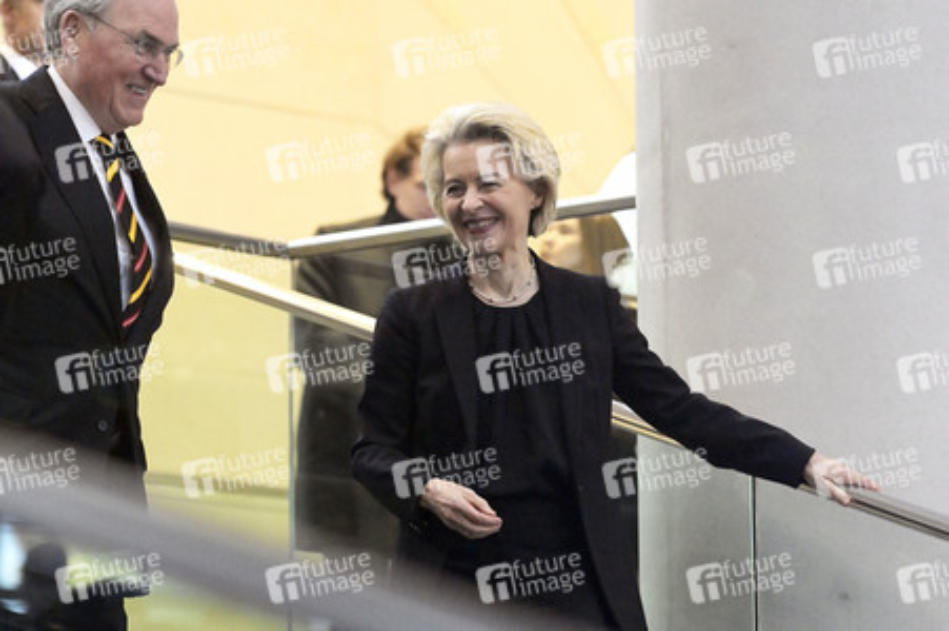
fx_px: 5268
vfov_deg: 6.9
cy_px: 316
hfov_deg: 10.3
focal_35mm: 200
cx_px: 474
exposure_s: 1/250
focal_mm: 200
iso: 16000
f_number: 5.6
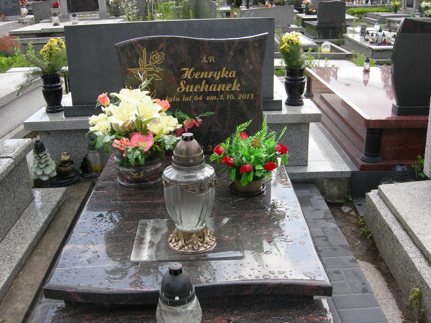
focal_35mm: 36
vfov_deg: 39.7
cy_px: 162
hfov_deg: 51.4
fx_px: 448
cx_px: 216
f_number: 4.8
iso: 64
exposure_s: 1/153
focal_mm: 7.5
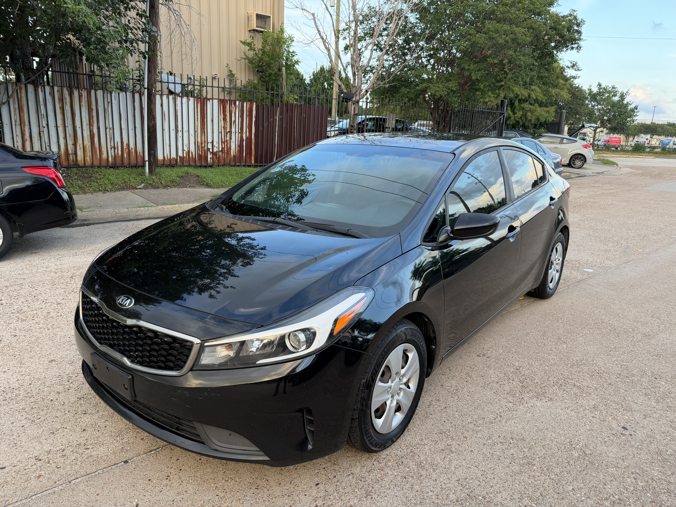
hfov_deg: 71.6
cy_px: 254
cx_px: 338
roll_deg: -2.0
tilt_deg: -13.5
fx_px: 469
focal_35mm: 24
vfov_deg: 56.8
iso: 80
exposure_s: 1/147
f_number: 1.78
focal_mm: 6.76
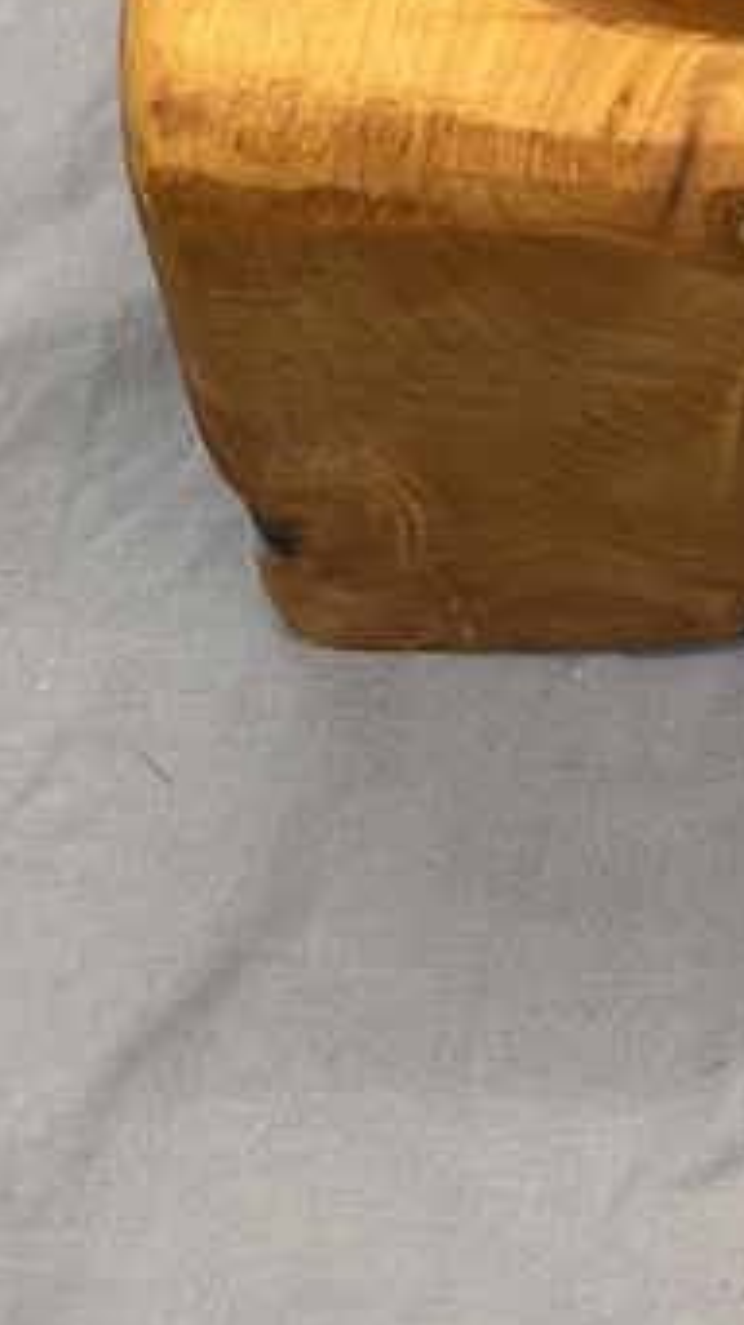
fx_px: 3723
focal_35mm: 106
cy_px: -922
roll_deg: +0.3
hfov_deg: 10.9
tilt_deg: -42.9
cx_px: 1170
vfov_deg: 17.2
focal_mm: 5.96
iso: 100
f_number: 1.6
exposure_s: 1/100
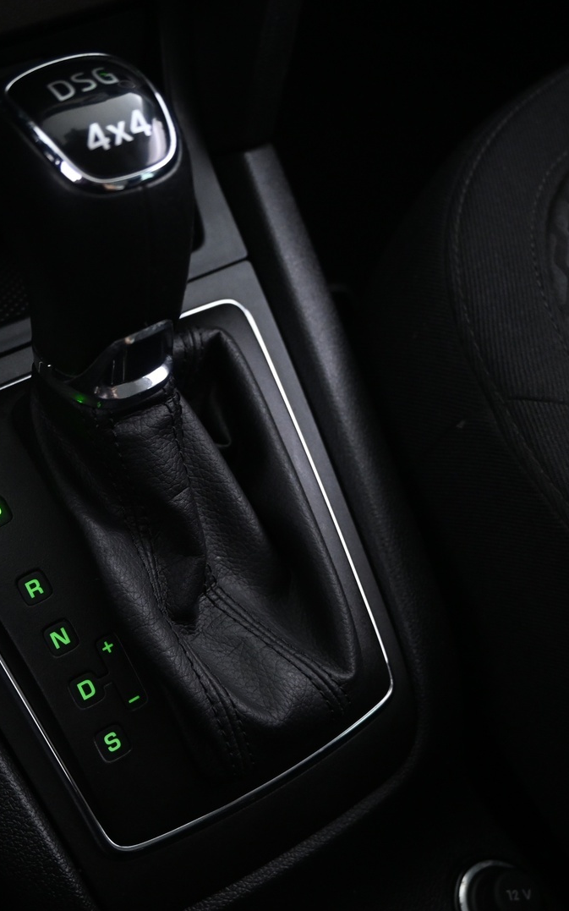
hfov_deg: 27.5
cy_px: 456
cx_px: 119
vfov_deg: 43.5
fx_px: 1141
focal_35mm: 46
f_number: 3.8
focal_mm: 20
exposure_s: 1/5
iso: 1000
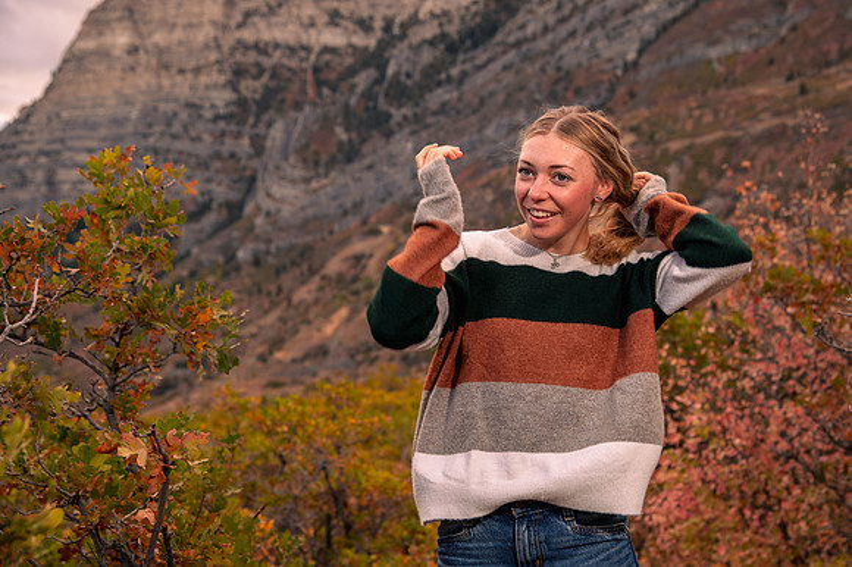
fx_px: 1674
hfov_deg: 28.5
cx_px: 457
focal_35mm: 71
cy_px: 263
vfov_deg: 19.2
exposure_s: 1/160
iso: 1250
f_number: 5.6
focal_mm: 66
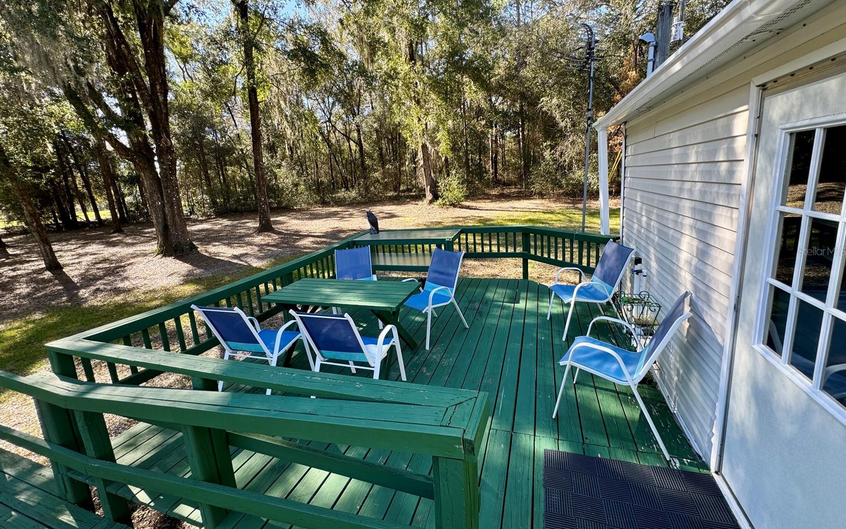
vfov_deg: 74.7
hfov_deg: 101.5
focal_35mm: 15
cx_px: 421
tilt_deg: -12.1
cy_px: 251
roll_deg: +4.9
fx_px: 346
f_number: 2.2
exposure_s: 1/193
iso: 40
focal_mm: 2.22
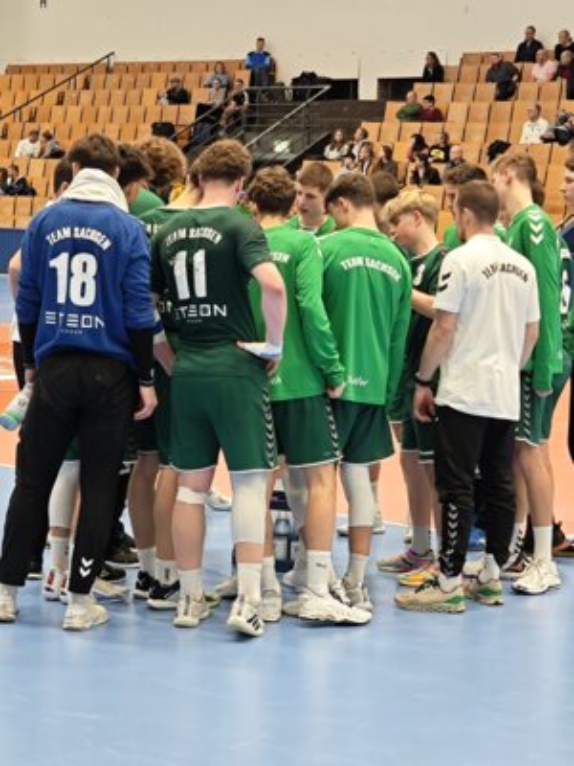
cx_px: 287
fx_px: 1658
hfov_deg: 19.6
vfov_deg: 26.0
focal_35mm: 75
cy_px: 383
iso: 200
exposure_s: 1/50
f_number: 2
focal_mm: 7.06
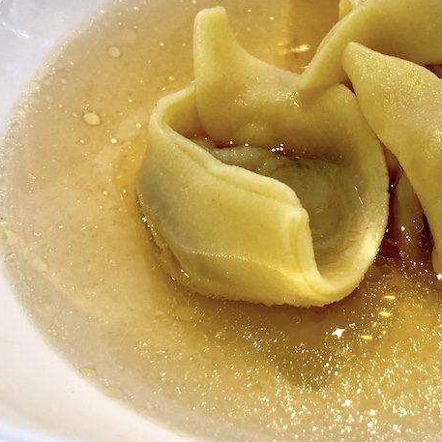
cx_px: 368
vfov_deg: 36.8
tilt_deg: -47.4
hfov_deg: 35.3
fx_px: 665
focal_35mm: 46
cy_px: 206
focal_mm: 3.99
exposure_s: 1/16
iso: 50
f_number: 1.8
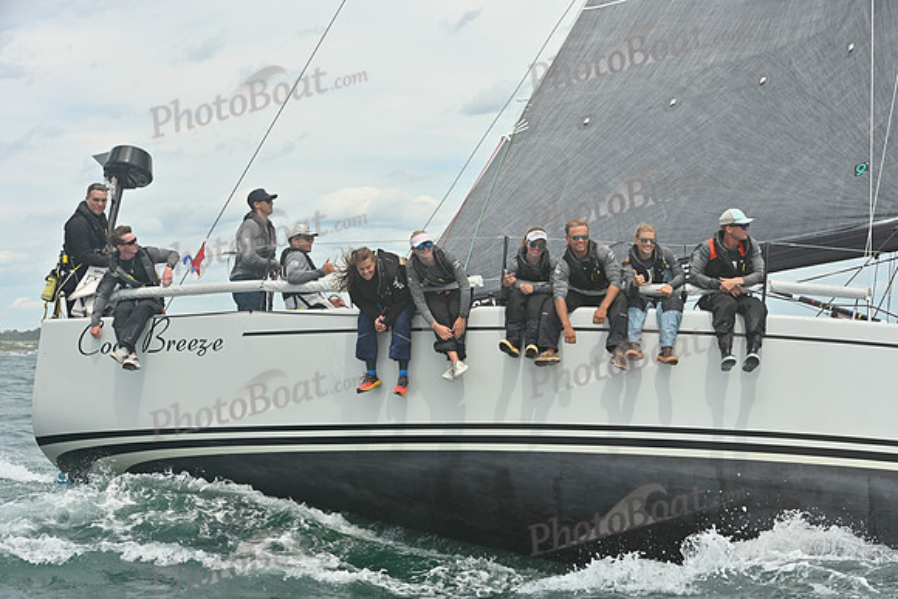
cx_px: 449
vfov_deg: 19.5
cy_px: 300
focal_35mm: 70
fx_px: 1746
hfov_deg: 28.8
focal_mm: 70
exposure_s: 1/1250
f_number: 7.1
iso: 250
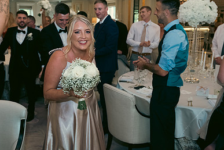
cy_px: 69
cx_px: 90
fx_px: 224
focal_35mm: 36
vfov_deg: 36.9
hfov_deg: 52.8
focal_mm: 24
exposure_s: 1/160
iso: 800
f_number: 3.5
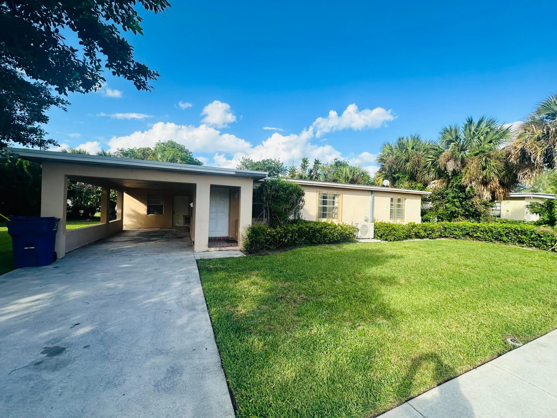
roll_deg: -1.6
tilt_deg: +0.0
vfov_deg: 85.7
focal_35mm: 14
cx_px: 278
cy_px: 209
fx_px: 225
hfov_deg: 102.1
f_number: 2.2
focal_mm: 2.22
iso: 50
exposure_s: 1/1276
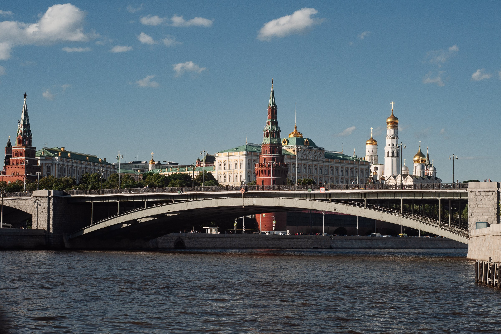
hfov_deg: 26.0
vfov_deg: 17.5
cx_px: 256
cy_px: 168
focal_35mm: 78
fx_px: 1083
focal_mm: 50
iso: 200
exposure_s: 1/320
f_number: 7.1
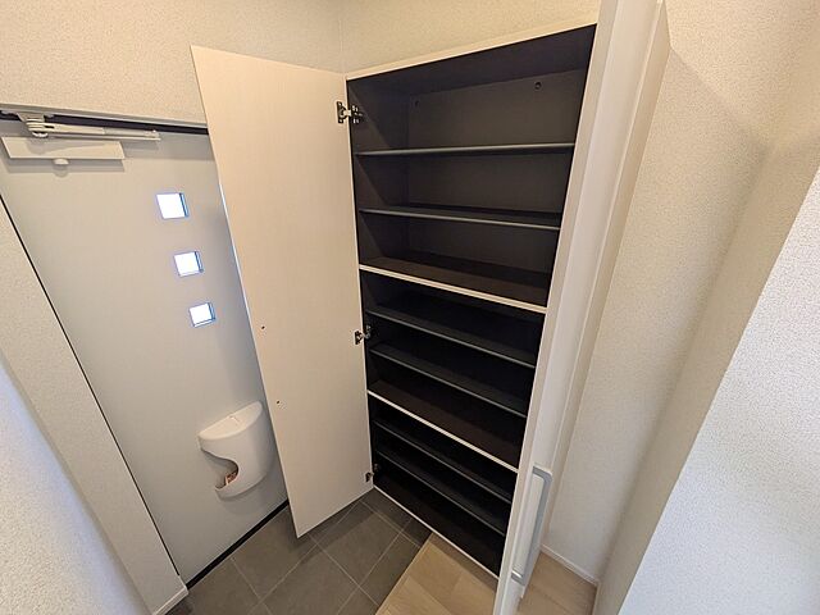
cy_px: 308
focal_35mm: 14
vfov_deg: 85.7
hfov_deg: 102.1
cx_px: 410
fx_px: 332
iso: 191
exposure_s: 1/60
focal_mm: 1.83
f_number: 2.2
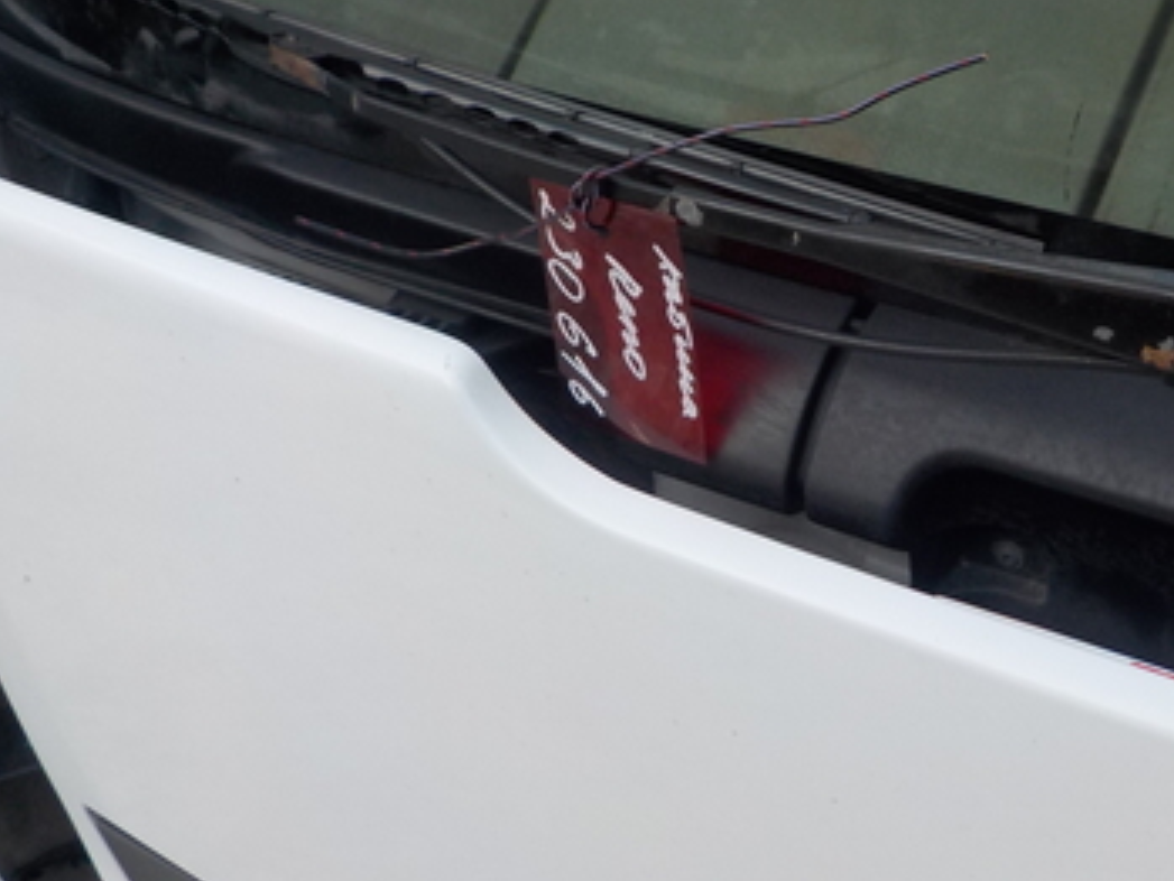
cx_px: 848
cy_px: 340
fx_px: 1866
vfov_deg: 26.5
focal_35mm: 55
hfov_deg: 34.4
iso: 125
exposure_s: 1/40
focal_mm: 4.1
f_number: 3.3
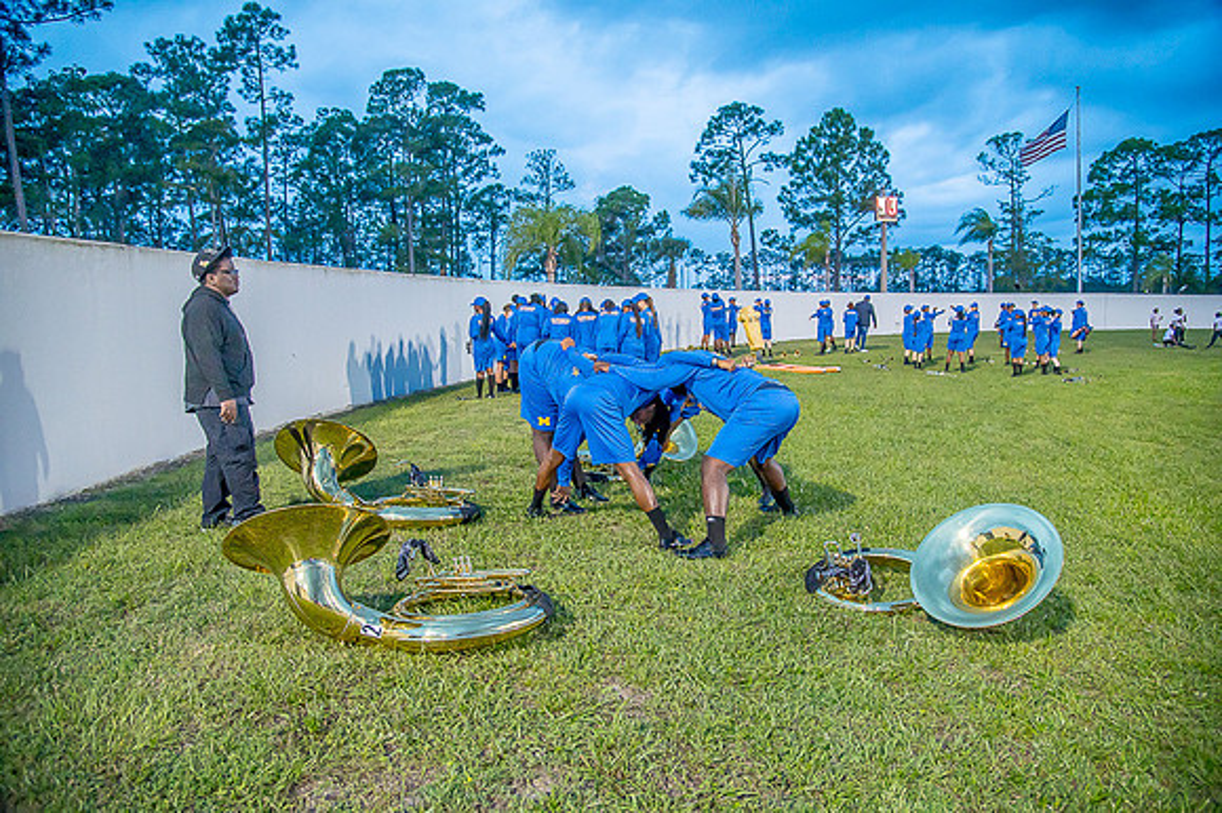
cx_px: 611
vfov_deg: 53.1
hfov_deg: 73.8
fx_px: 814
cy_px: 406
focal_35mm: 24
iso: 1250
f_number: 4
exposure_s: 1/250
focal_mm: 24
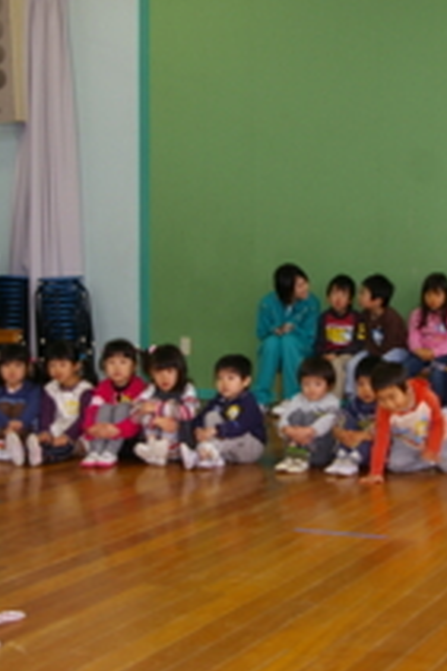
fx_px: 1268
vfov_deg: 29.7
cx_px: 263
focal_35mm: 68
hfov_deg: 20.0
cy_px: 318
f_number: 4
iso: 200
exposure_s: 1/45
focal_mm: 24
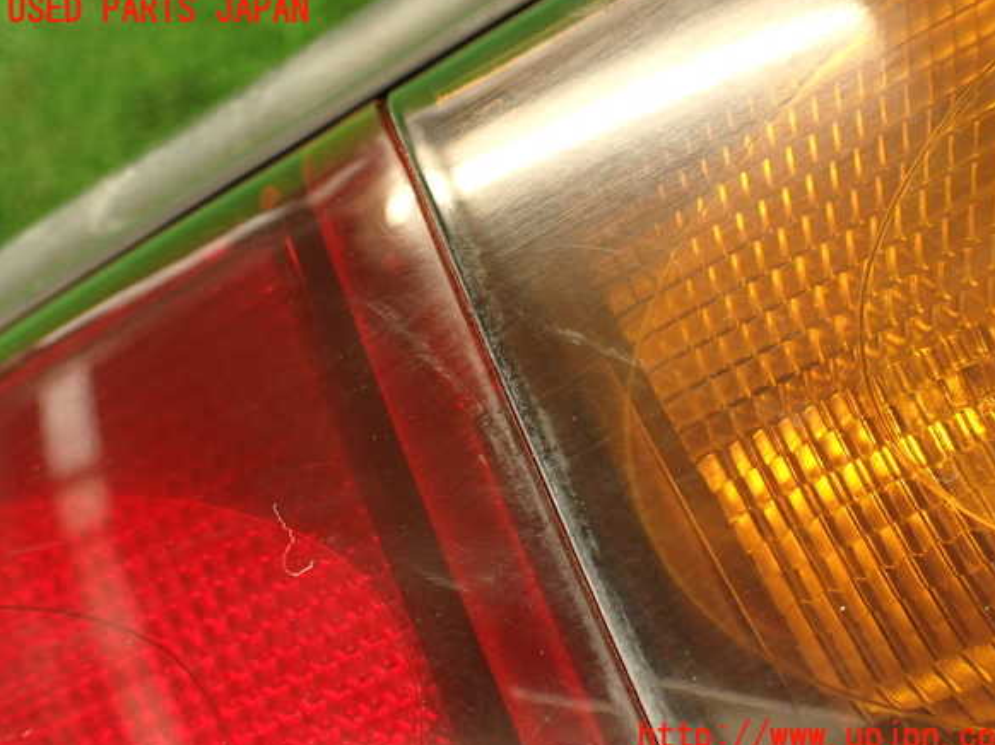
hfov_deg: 55.4
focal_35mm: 33
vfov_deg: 42.9
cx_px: 511
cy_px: 374
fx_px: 948
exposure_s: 1/30
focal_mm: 5.79
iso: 250
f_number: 2.4
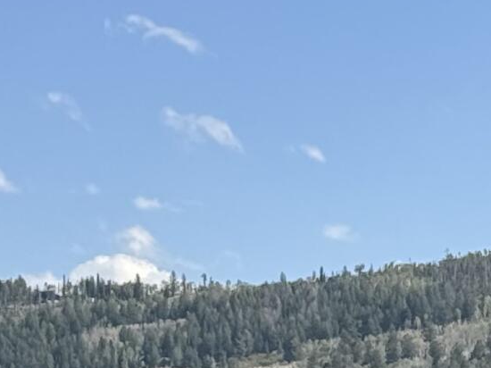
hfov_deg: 7.5
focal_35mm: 262
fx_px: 3715
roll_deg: -1.9
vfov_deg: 5.5
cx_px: 593
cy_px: 755
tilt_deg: -4.4
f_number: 1.78
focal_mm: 6.76
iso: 64
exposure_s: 1/2611
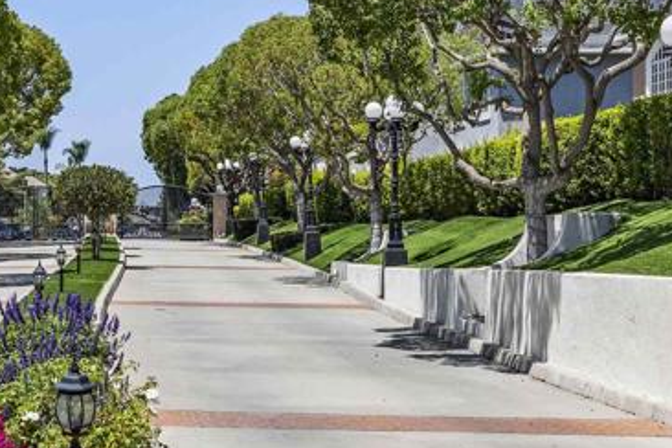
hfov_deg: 21.1
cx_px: 92
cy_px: 69
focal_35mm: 95
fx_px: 1773
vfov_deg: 14.3
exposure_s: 1/1600
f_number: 8
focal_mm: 34
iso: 500
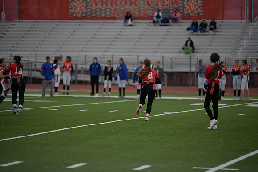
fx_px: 1183
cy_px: 86
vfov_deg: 8.3
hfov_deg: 12.4
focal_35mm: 165
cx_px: 129
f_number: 2.8
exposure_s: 1/200
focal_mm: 165
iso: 160
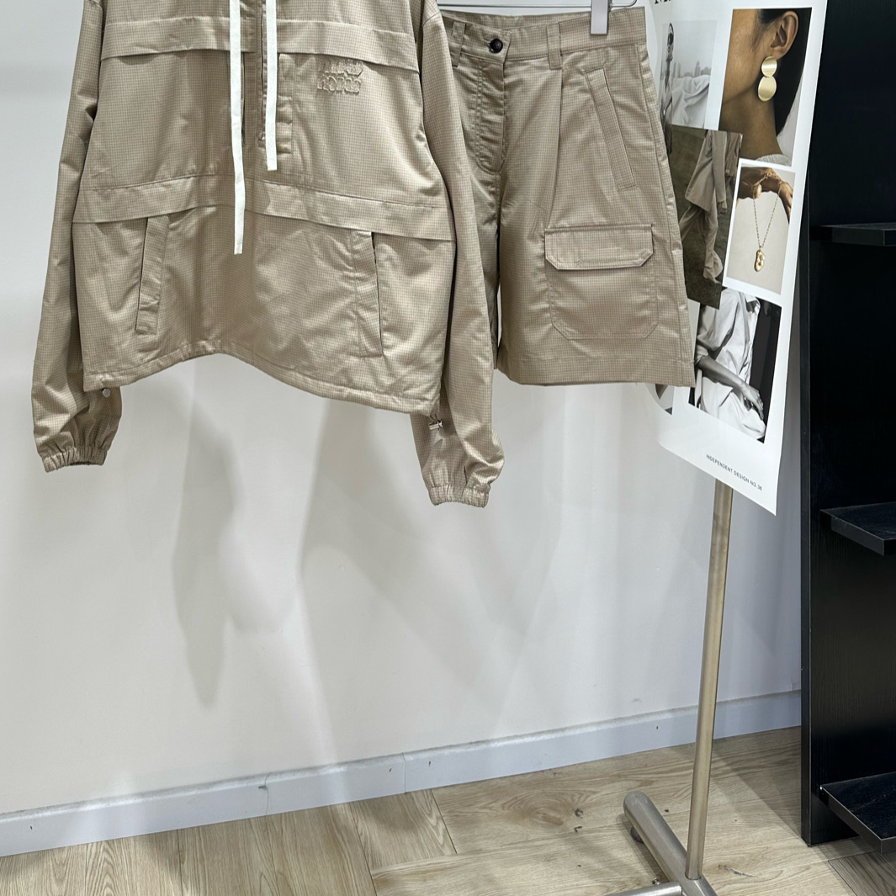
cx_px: 360
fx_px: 996
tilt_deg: -10.3
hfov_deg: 48.2
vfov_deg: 46.5
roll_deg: -0.9
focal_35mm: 34
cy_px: 214
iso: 80
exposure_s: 1/100
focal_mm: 6.86
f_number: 1.78
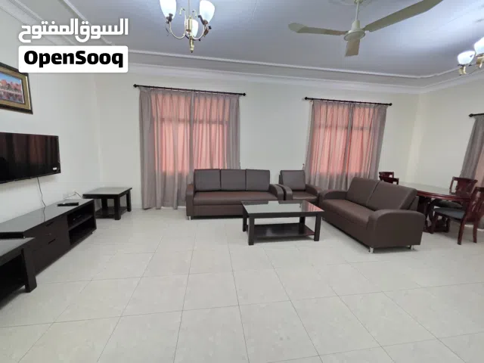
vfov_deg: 89.9
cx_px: 242
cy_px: 182
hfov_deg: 106.2
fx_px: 182
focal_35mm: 13
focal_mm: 2.2
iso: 1000
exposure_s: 1/50
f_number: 1.9
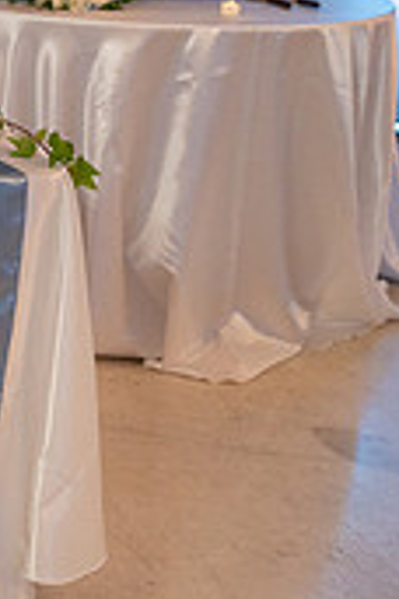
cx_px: -472
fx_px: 1463
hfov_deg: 12.9
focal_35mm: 88
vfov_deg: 22.5
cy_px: 54
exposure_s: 1/160
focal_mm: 26
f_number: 2.8
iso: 640
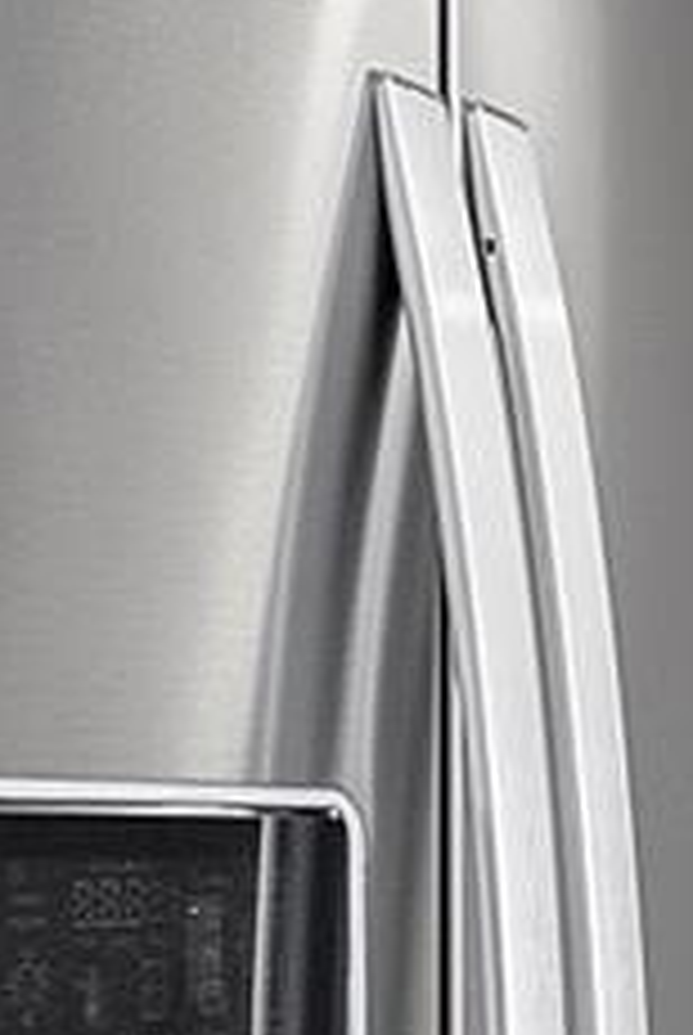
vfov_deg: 17.1
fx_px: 3397
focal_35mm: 118
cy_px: 868
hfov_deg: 9.3
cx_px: 2070
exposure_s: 1/15
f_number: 8
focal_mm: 17
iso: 640
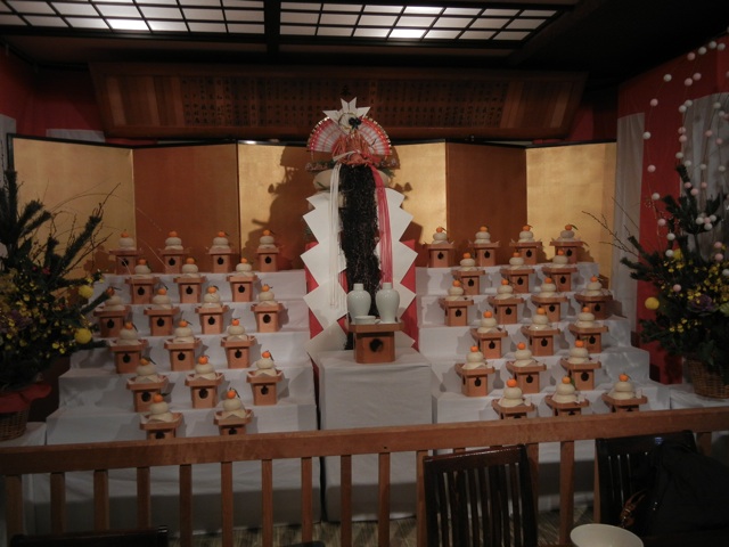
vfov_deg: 46.8
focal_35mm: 30
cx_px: 364
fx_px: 632
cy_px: 274
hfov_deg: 60.0
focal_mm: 5.4
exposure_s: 1/30
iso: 195
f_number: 3.5
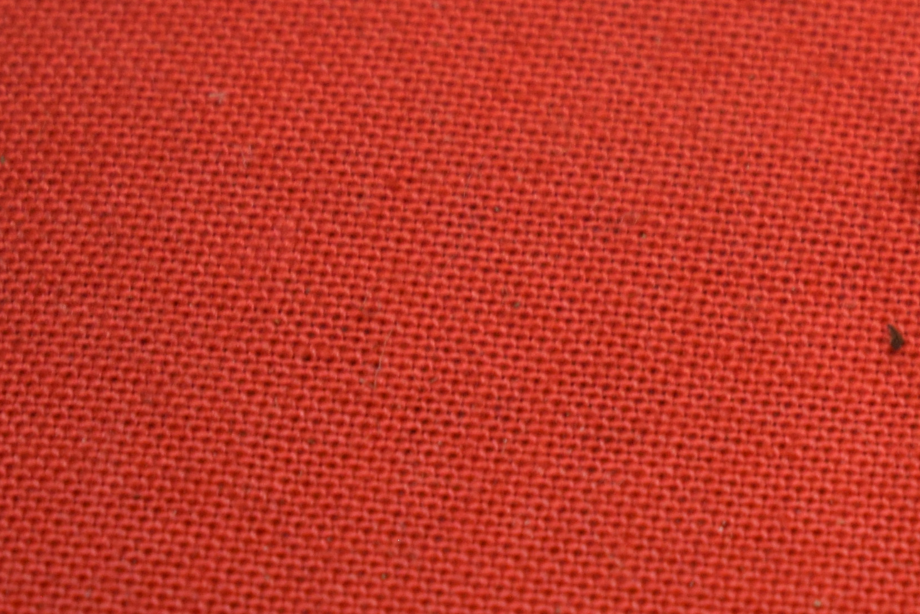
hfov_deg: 9.0
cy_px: 247
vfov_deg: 6.1
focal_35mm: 226
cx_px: 1169
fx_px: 5785
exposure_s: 1/60
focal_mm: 55
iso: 800
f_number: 5.6
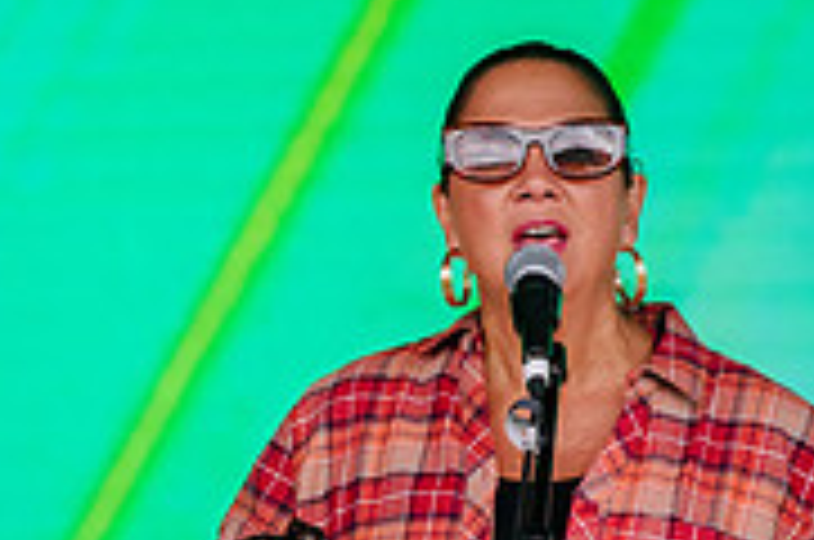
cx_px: 108
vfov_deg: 1.8
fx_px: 17244
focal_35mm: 764
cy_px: 344
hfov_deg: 2.7
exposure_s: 1/500
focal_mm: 200
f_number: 2.8
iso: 320
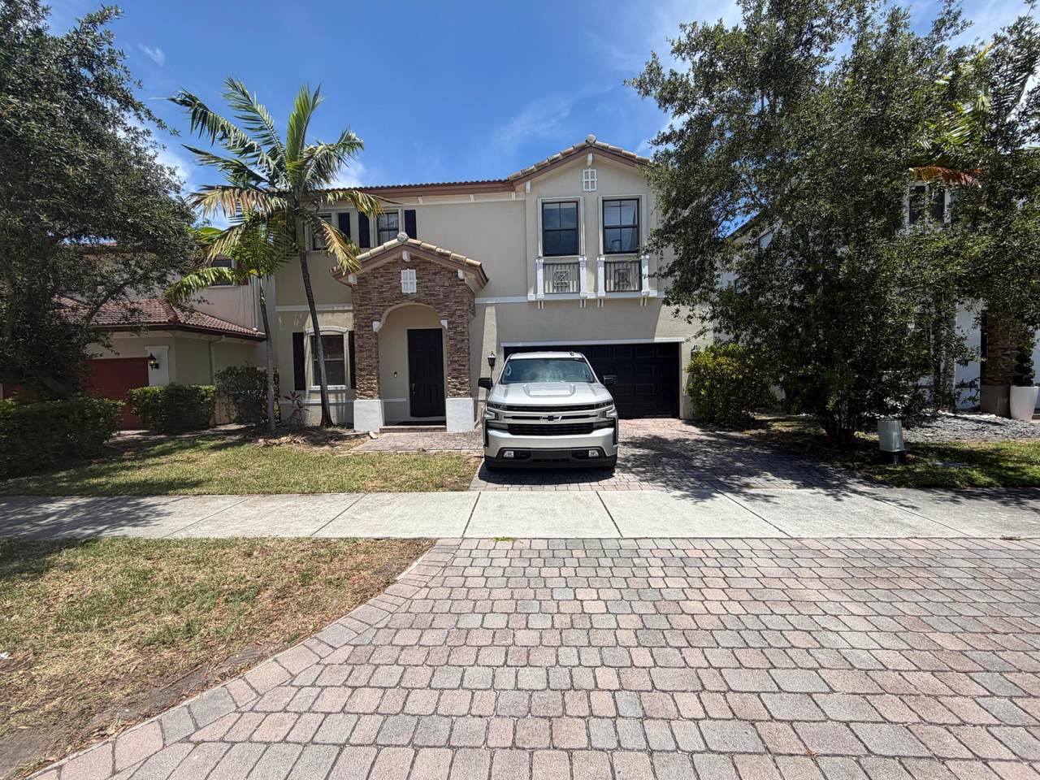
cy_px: 390
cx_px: 520
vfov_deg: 85.7
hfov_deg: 102.1
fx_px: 421
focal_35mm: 14
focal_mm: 2.22
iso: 20
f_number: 2.2
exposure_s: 1/830
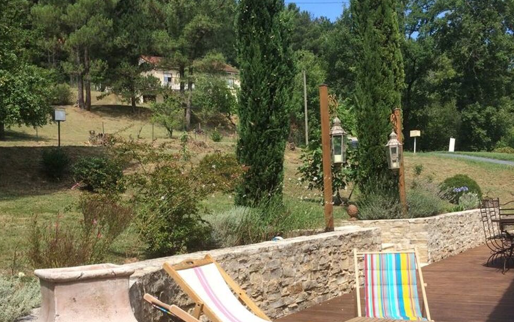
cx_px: 253
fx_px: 588
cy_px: 207
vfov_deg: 30.4
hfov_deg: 47.2
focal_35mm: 42
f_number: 2.2
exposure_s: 1/1368
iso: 32
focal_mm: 4.15
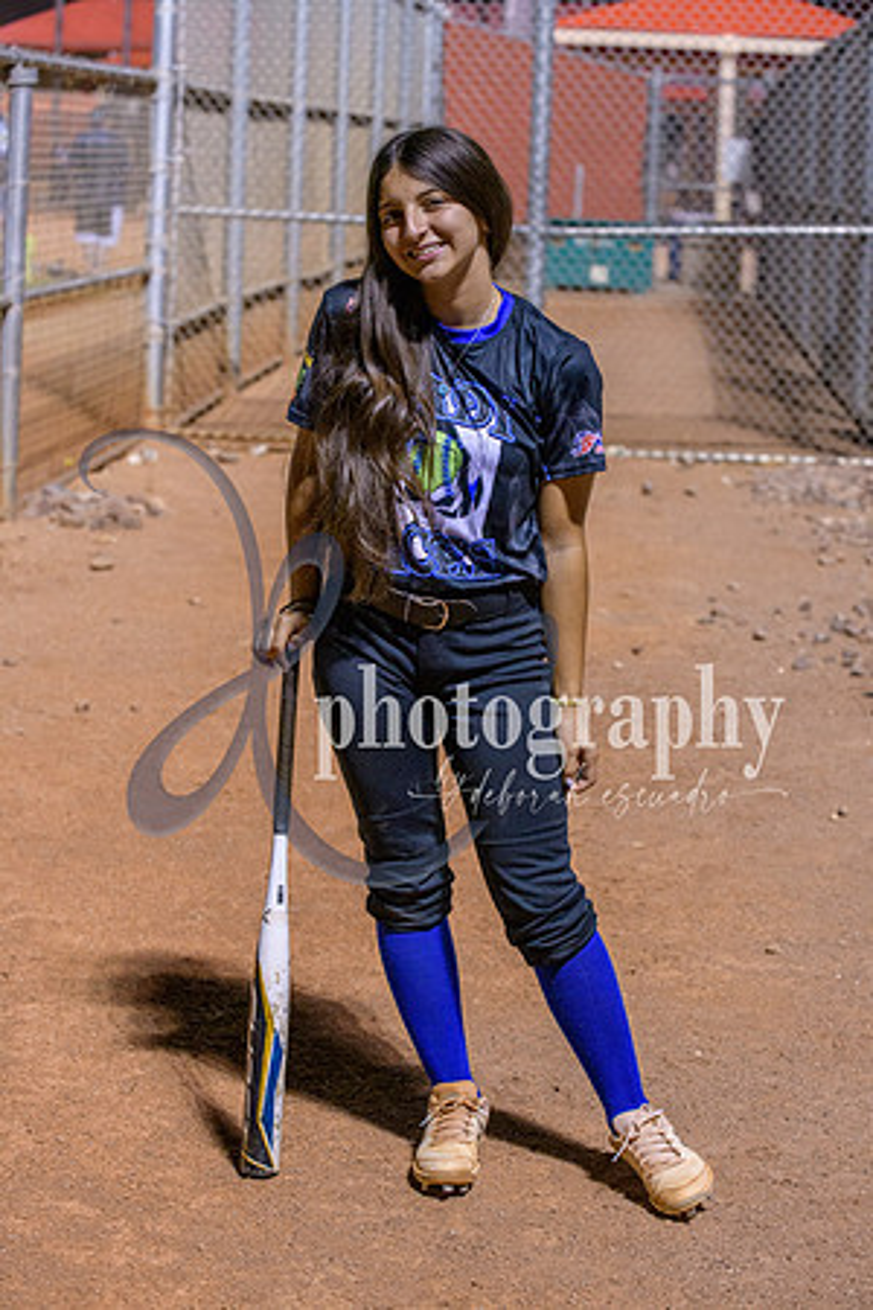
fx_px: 2546
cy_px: 655
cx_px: 436
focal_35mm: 70
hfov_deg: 19.5
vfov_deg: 28.8
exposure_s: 1/250
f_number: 5
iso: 4000
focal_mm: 70
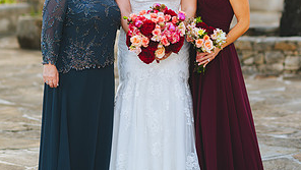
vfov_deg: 9.0
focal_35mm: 135
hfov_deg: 15.9
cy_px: 30
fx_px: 1078
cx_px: 150
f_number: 2
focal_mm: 85
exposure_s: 1/500
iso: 160
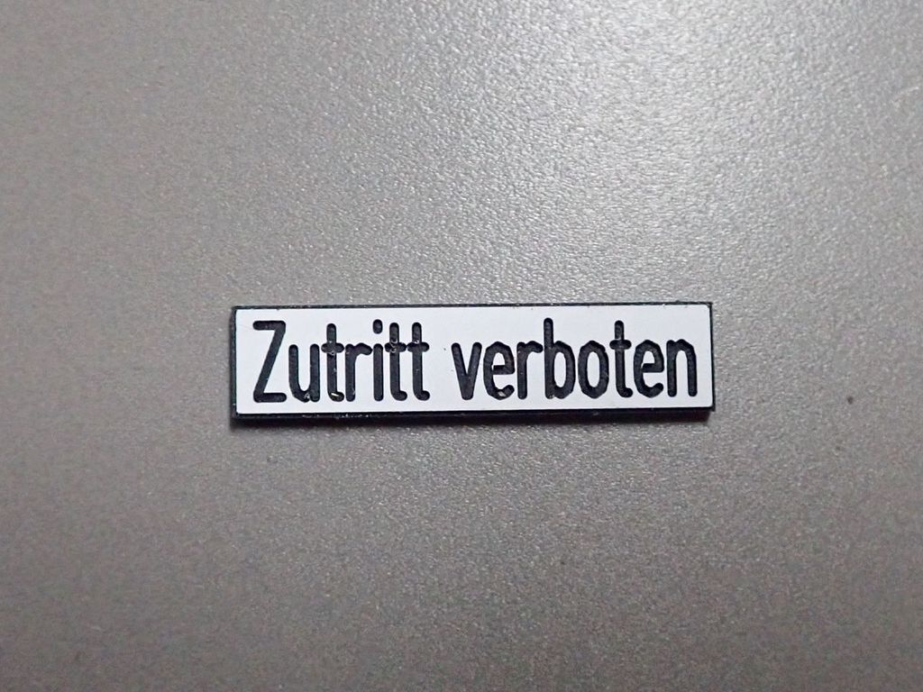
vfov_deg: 46.8
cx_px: 462
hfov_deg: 60.0
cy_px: 346
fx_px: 800
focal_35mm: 30
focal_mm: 5.5
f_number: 2.3
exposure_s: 1/160
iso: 640
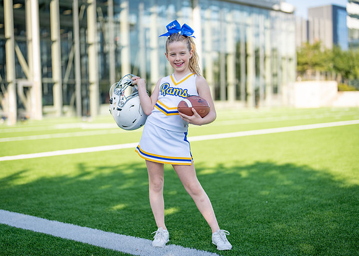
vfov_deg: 25.6
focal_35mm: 55
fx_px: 563
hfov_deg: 35.4
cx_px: 178
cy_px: 131
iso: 100
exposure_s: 1/3200
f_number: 1.2
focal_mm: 50
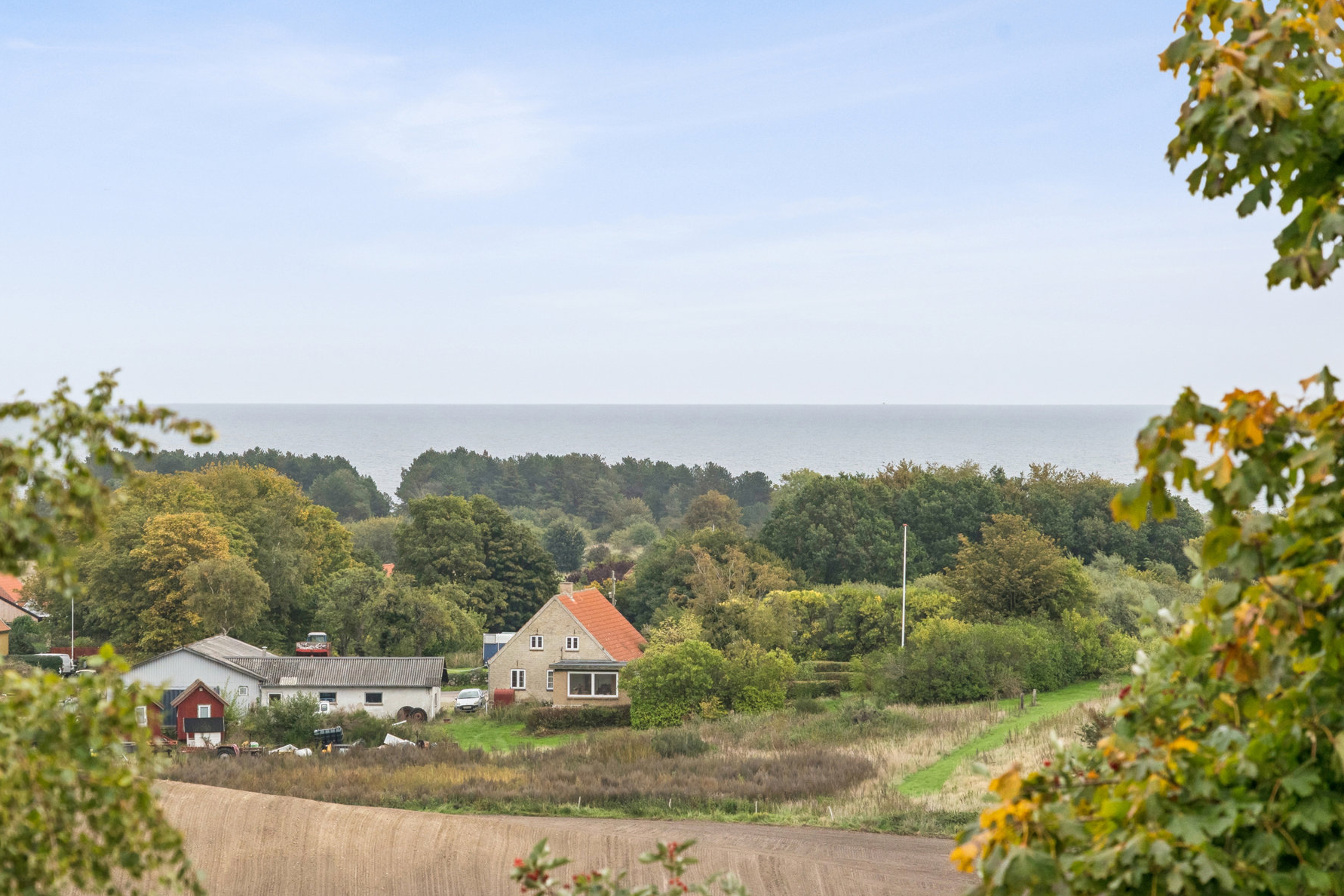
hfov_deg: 10.2
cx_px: 505
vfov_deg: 6.8
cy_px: 434
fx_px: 7541
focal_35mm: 202
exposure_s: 1/640
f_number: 8
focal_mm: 120
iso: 500
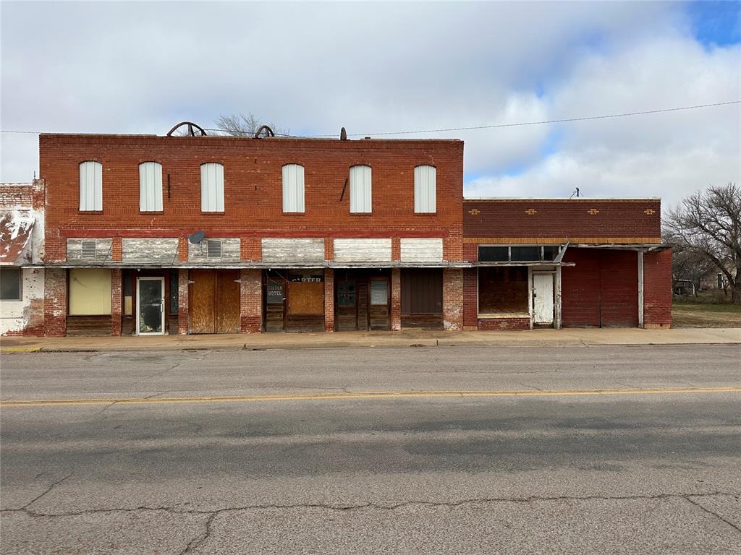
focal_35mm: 24
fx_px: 514
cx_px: 370
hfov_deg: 71.6
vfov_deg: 56.8
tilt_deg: +0.2
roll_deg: -0.1
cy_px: 278
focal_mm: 6.86
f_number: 1.78
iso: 80
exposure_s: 1/4348
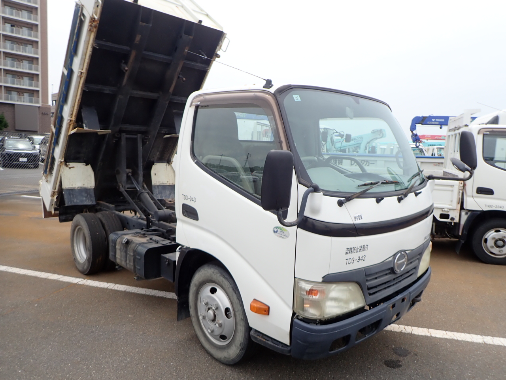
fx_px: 365
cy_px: 190
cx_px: 253
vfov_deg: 54.9
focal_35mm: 25
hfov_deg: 69.4
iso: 100
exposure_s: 1/800
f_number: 2.8
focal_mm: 4.5
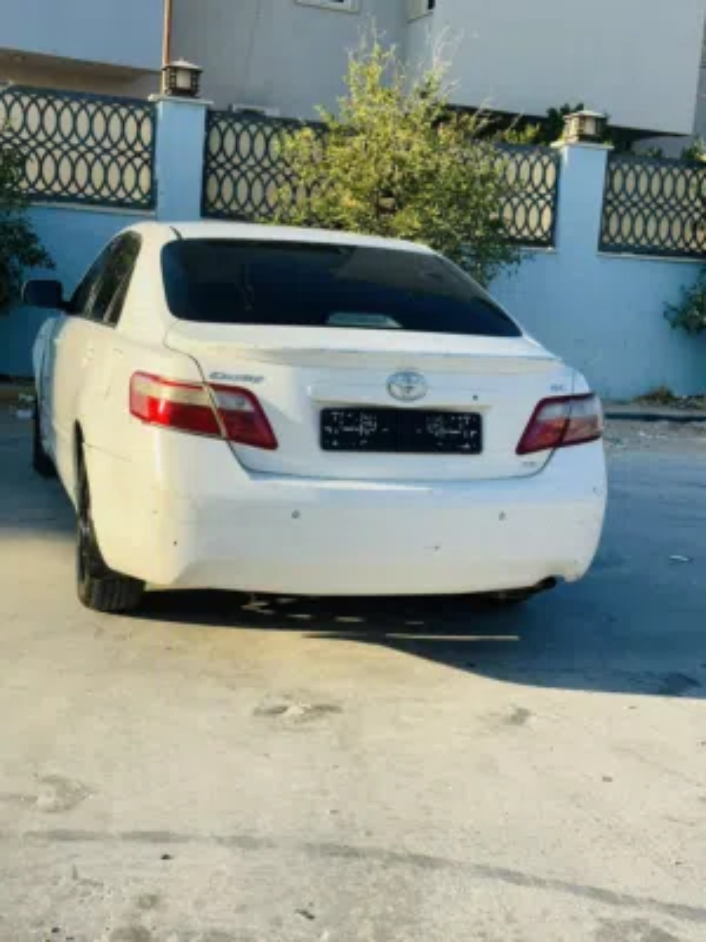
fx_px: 1305
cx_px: 353
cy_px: 471
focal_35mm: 48
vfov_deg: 39.7
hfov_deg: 30.3
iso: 64
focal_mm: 6.86
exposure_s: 1/1992
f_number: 1.78
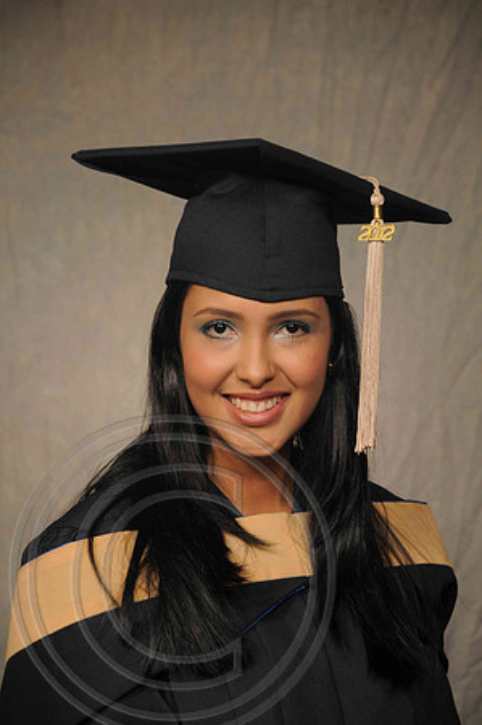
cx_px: 241
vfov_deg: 13.1
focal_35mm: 158
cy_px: 362
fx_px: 3170
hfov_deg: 8.7
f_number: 5.6
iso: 200
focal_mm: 105
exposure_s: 1/125
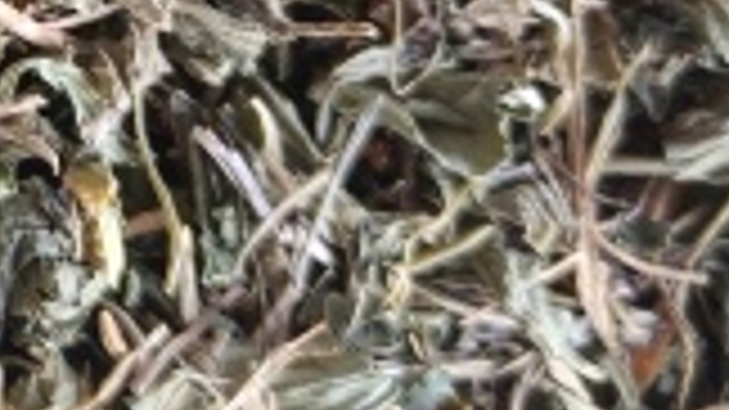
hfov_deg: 15.3
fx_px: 2493
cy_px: -405
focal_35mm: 129
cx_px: -392
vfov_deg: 8.9
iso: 250
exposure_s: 1/84.8
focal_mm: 5.59
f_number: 1.8
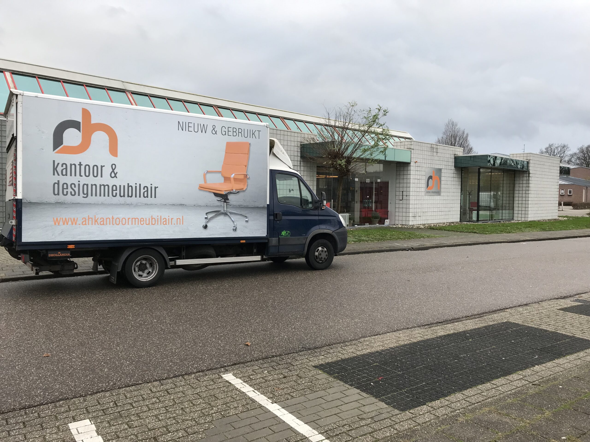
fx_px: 477
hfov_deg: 63.4
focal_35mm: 28
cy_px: 221
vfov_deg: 49.7
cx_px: 295
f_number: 1.8
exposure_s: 1/103
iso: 20
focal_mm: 3.99
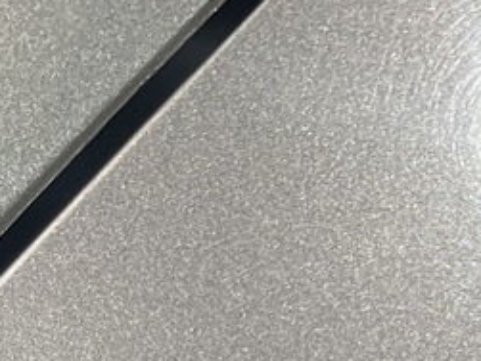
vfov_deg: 8.6
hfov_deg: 13.2
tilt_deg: -35.2
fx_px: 2069
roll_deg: -1.6
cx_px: 378
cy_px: 995
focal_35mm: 149
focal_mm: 4.2
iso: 125
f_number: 1.6
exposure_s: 1/100
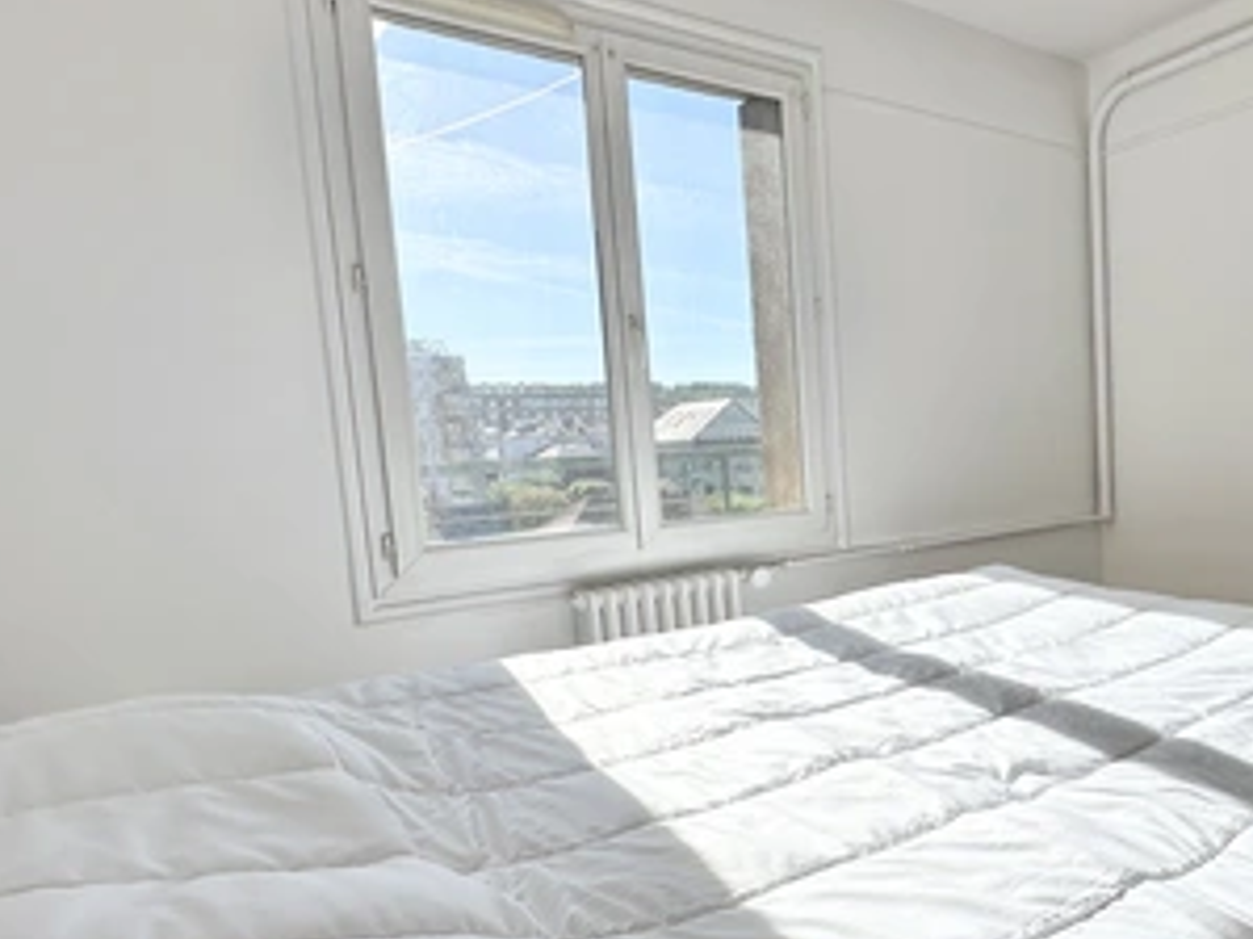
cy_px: 532
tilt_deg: -6.0
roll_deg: +2.5
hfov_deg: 64.5
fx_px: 905
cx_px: 966
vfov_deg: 54.7
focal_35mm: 25
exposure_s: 1/2020
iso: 50
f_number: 2.2
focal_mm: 2.22
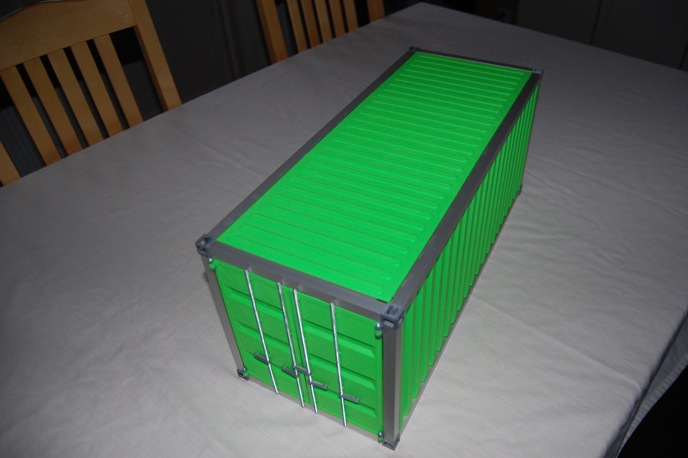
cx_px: 344
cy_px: 229
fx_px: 516
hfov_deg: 67.4
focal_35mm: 27
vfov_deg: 47.8
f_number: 3.5
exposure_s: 1/60
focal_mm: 18
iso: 400
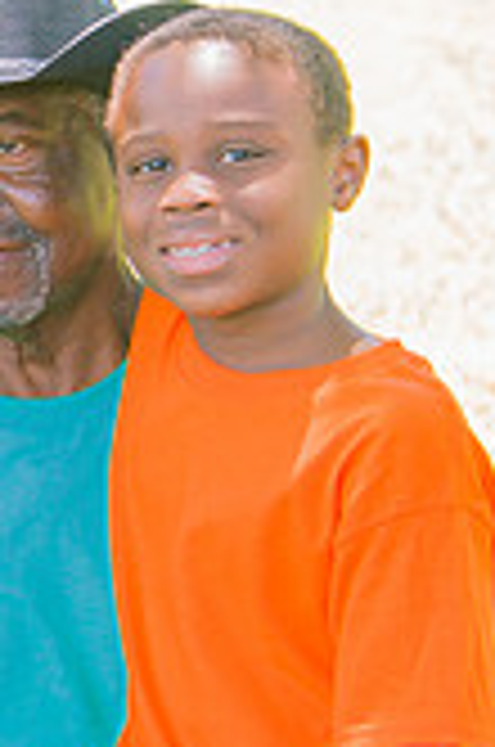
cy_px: 243
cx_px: -351
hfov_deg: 7.6
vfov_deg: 11.8
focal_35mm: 175
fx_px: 3624
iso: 250
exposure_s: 1/125
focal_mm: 50
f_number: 4
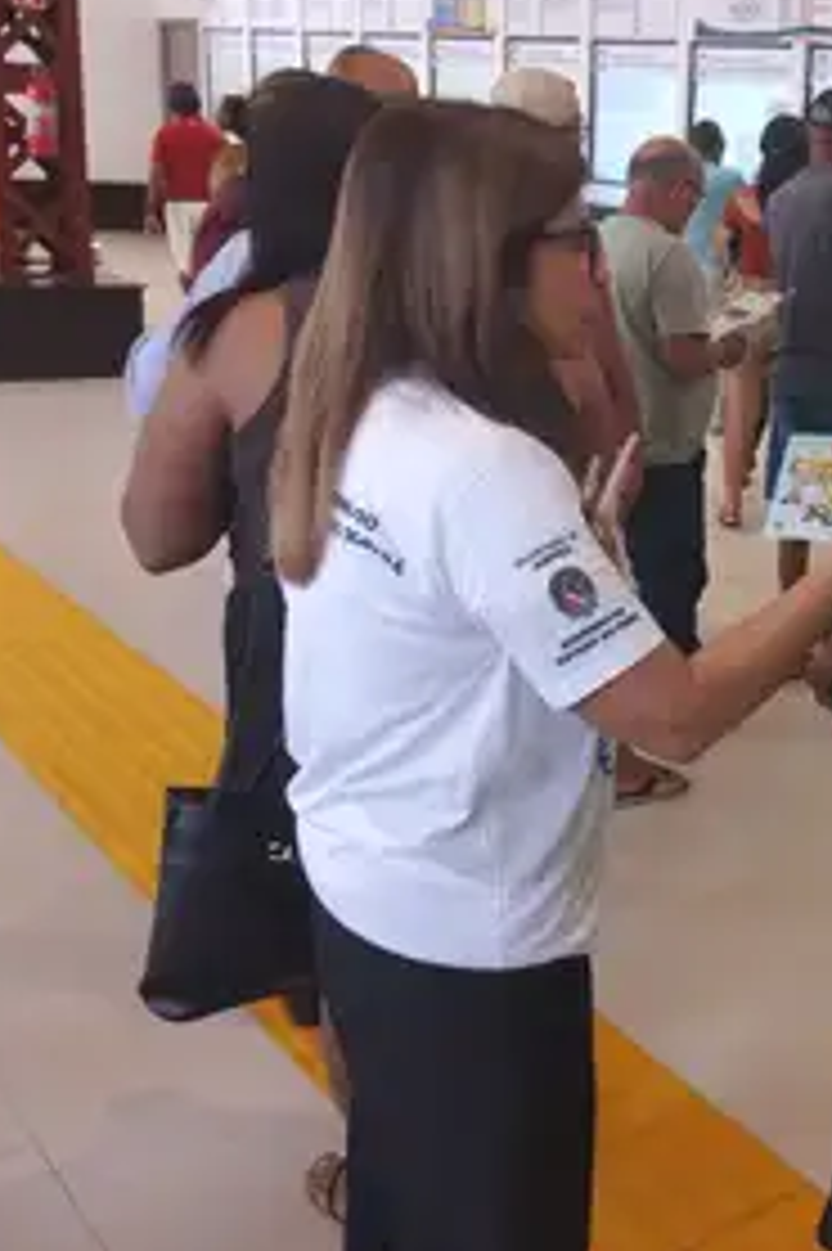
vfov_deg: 46.4
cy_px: 587
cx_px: 796
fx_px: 1458
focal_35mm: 42
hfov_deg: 30.1
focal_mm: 4.27
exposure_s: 1/30
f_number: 1.8
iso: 613
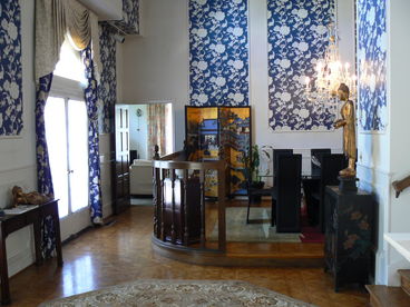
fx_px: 426
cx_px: 205
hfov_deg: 51.4
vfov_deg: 39.7
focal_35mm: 36
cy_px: 154
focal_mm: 6
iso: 100
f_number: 2.8
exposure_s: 1/8
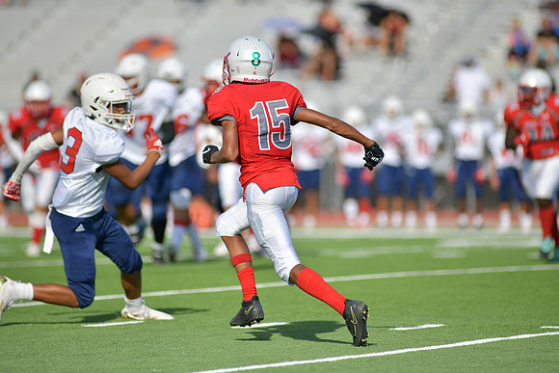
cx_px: 280
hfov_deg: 6.9
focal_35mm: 300
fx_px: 4659
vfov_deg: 4.6
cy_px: 186
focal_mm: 300
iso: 100
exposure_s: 1/2000
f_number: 3.5
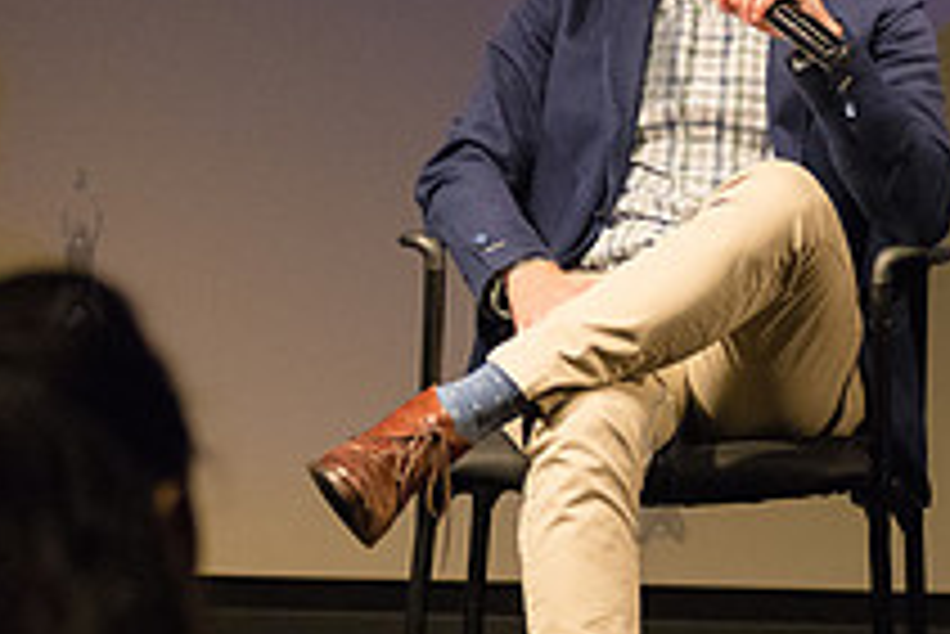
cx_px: 657
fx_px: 5809
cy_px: 29
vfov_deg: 6.2
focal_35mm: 220
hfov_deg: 9.3
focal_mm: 80
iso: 4000
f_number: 2.8
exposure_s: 1/320
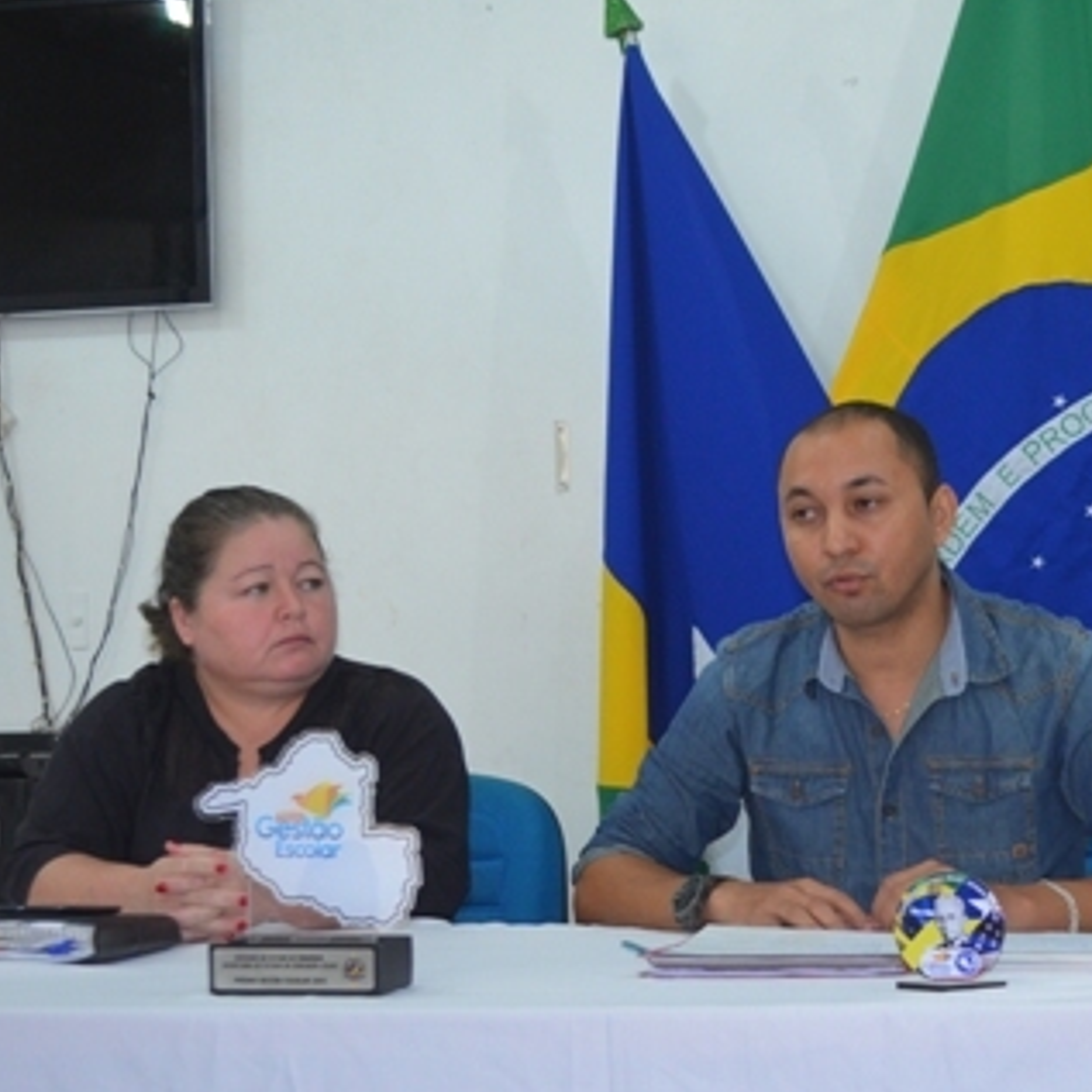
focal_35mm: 72
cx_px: 916
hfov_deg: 23.5
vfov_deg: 23.9
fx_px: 2570
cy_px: 679
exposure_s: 1/60
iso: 1000
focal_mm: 28
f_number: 4.5
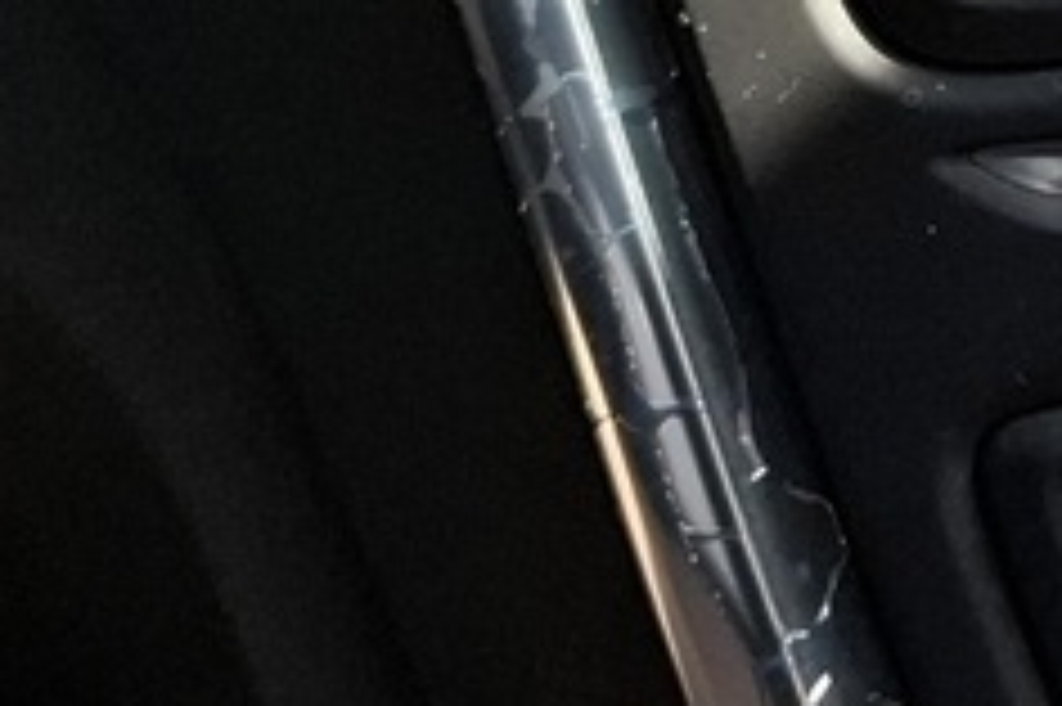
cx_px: 1832
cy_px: -737
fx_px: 4304
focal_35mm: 146
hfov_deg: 12.9
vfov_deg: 8.8
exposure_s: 1/442
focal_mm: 5.54
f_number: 1.8
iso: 50
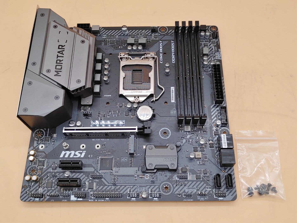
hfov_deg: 55.4
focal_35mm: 33
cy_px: 112
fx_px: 283
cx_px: 148
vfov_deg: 42.9
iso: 50
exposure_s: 1/156
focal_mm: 4.36
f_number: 1.8
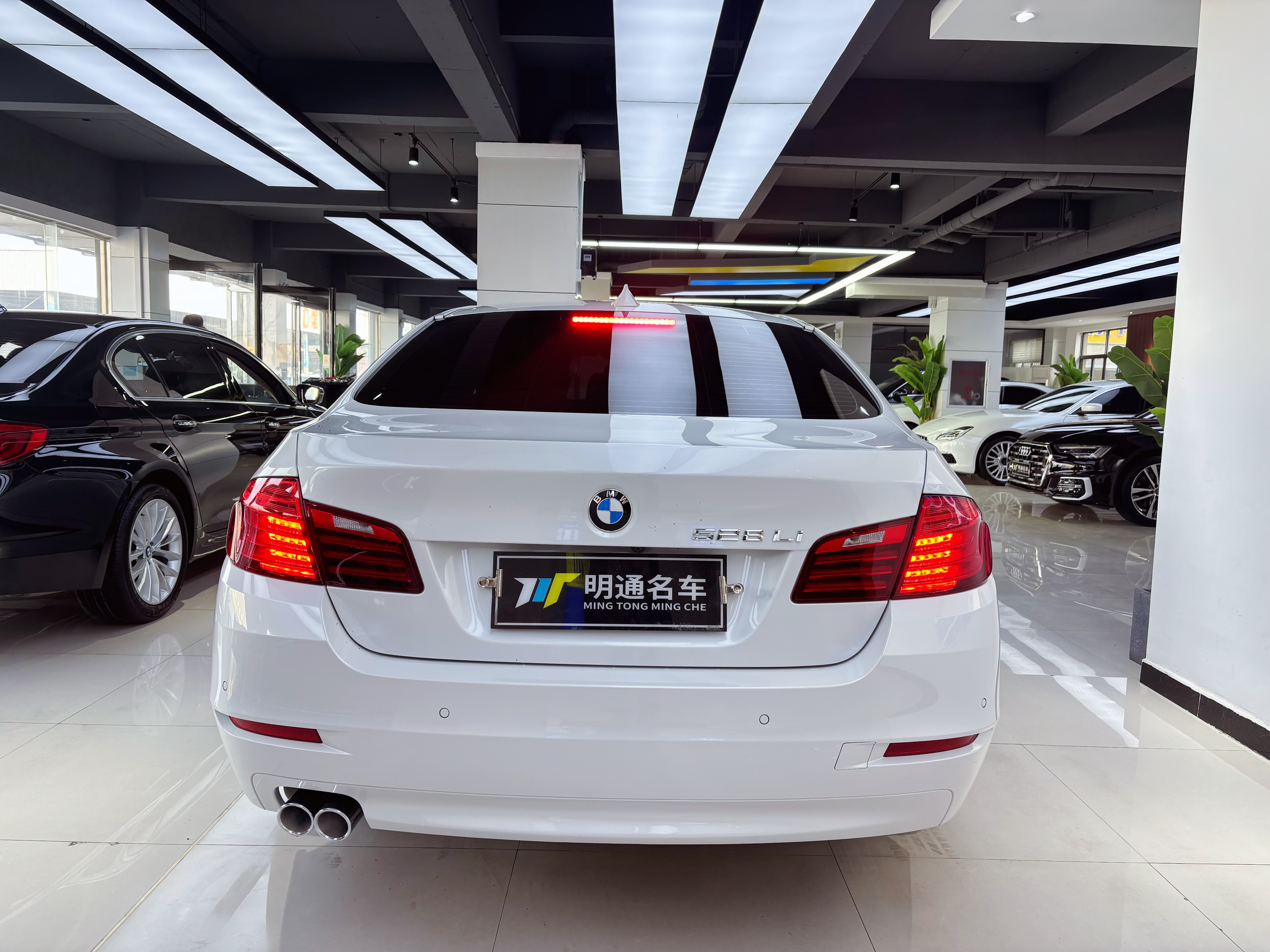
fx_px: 954
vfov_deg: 53.1
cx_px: 635
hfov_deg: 67.3
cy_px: 476
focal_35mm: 26
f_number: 1.6
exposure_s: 1/100
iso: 40
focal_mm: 5.96
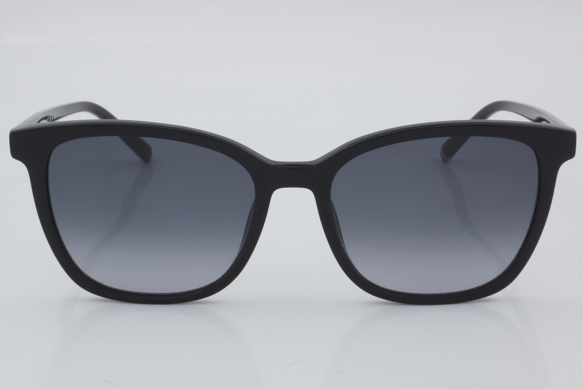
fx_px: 1336
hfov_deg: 24.6
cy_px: 194
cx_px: 292
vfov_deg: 16.6
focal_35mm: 82
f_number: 32
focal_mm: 55
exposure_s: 1/4
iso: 100
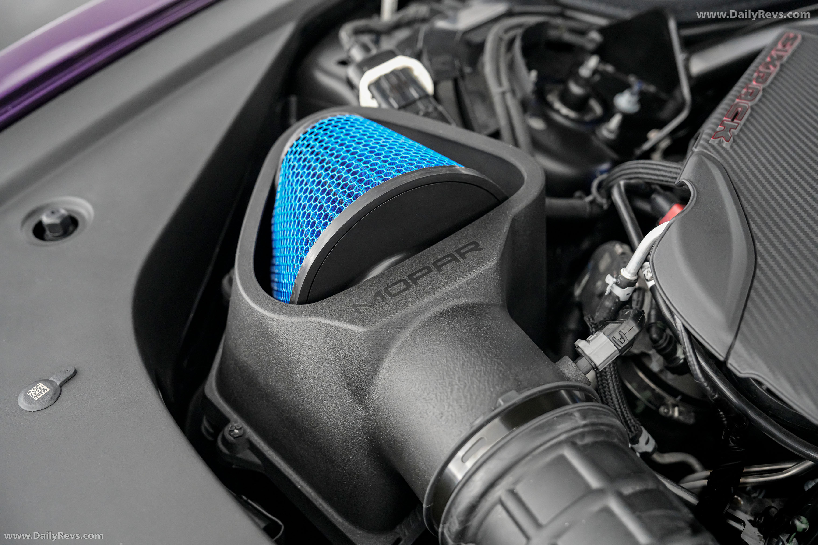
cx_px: 409
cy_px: 272
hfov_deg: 50.7
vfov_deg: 35.1
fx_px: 863
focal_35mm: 38
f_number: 3.5
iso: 8000
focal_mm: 38
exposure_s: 1/20
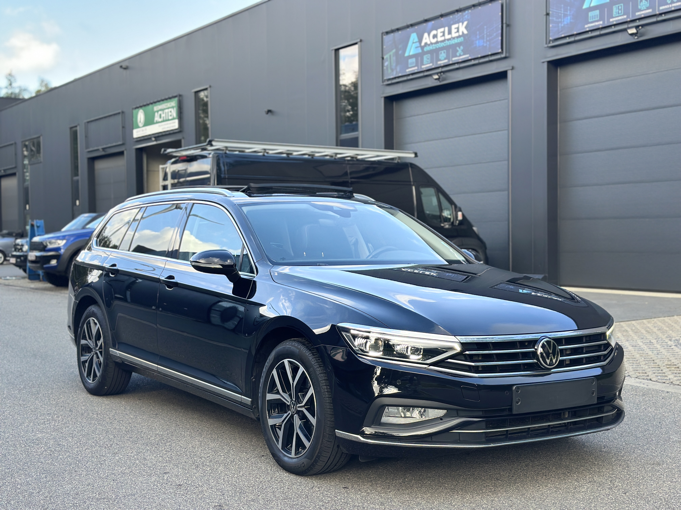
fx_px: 944
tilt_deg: -0.9
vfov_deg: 30.3
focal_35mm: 48
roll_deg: +0.7
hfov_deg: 39.7
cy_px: 255
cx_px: 340
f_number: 1.78
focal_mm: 6.86
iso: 80
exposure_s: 1/458
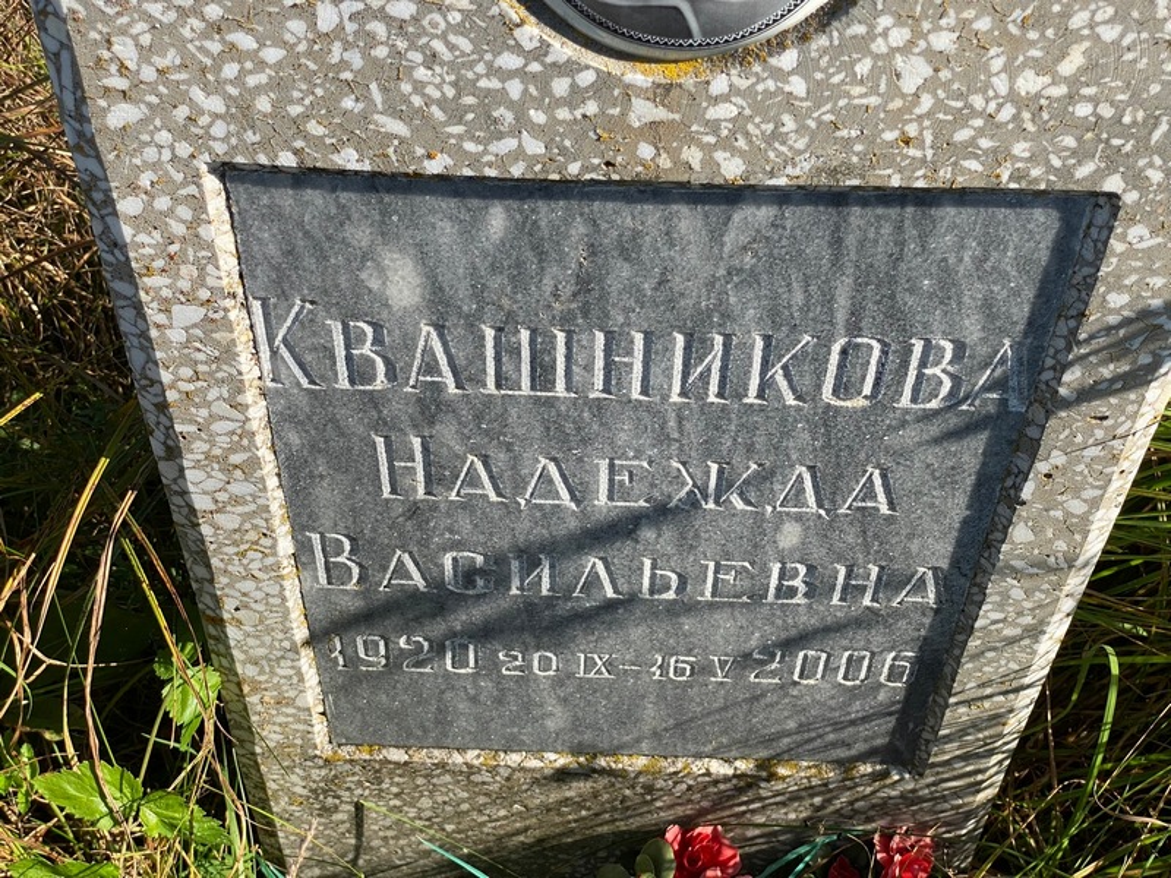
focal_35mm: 52
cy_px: 439
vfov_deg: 28.0
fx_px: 1759
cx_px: 586
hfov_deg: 36.8
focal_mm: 6
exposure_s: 1/749
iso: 20
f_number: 2
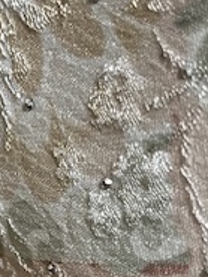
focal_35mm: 90
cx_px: -1
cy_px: 220
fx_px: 720
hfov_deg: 16.1
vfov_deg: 21.5
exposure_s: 1/93
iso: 125
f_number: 1.6
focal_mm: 5.1
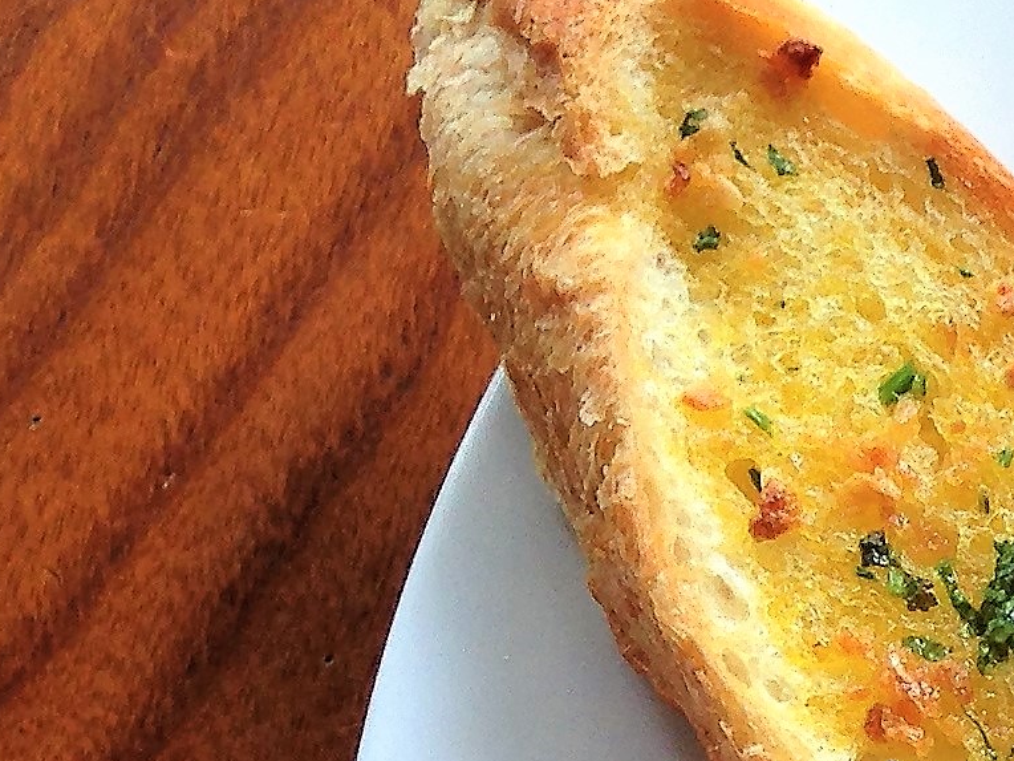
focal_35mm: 141
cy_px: 1174
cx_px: 2043
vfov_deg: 10.2
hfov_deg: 12.3
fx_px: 4130
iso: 50
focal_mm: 4.12
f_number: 2.4
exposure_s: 1/60
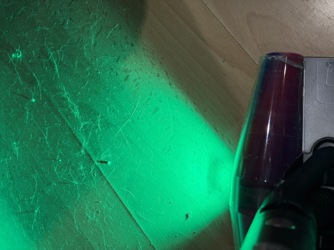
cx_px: 167
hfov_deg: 36.8
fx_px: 502
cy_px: 125
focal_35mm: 52
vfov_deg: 28.0
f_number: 1.6
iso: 80
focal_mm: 5.96
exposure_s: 1/50
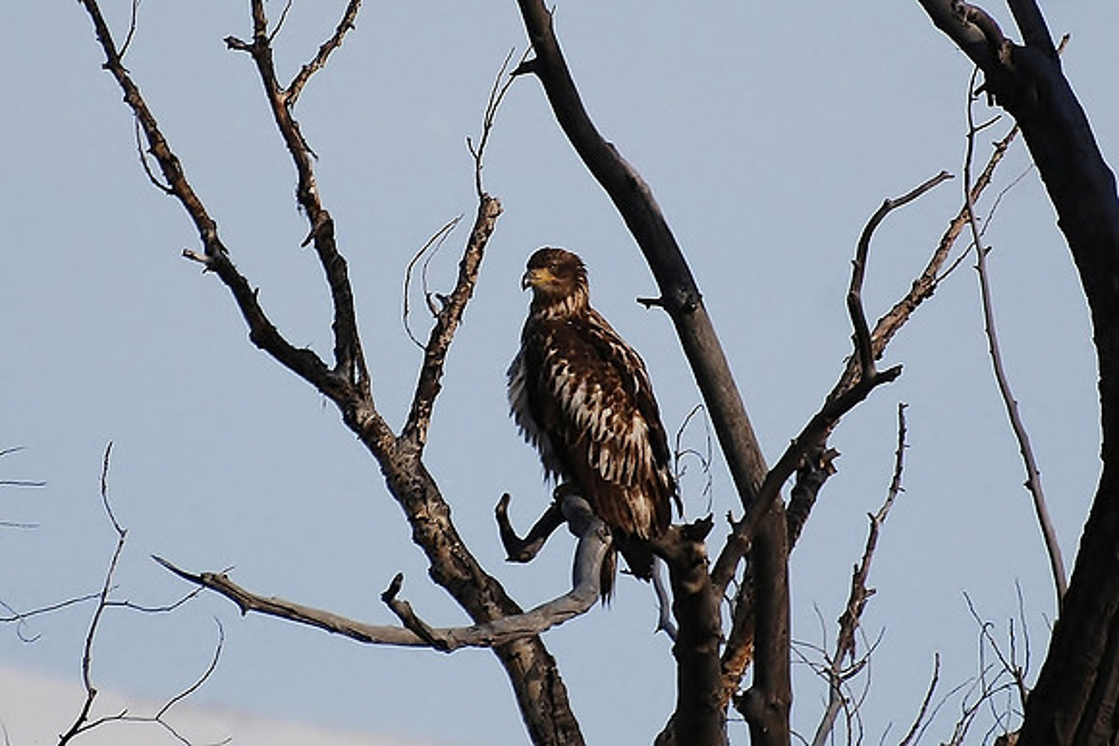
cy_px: 373
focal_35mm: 450
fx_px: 13990
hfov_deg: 4.6
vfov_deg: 3.1
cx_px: 560
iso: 400
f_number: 5.6
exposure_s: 1/2000
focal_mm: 300
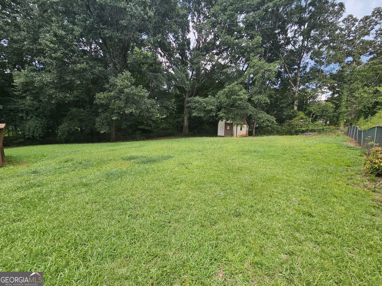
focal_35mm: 13
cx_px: 191
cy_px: 143
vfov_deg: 89.9
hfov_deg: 106.2
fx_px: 143
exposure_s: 1/399
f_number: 2.2
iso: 50
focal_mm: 2.2
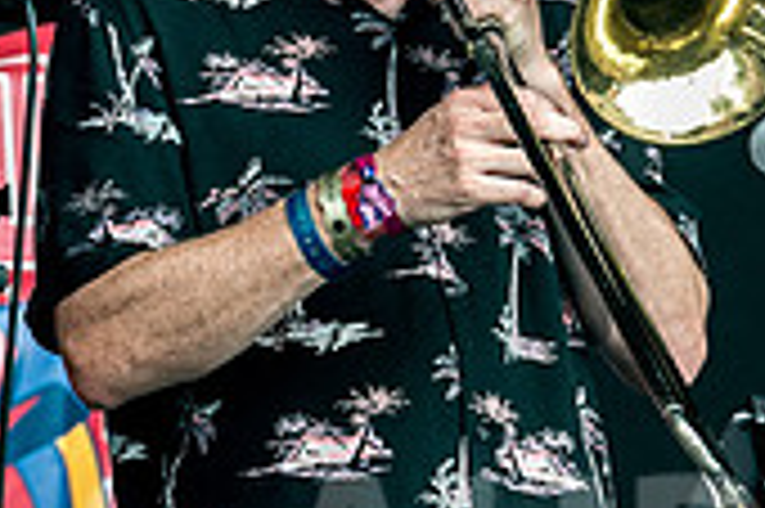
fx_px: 12483
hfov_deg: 3.5
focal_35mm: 588
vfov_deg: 2.3
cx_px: -199
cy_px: -13
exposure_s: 1/640
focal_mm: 150
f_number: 5.6
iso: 1600
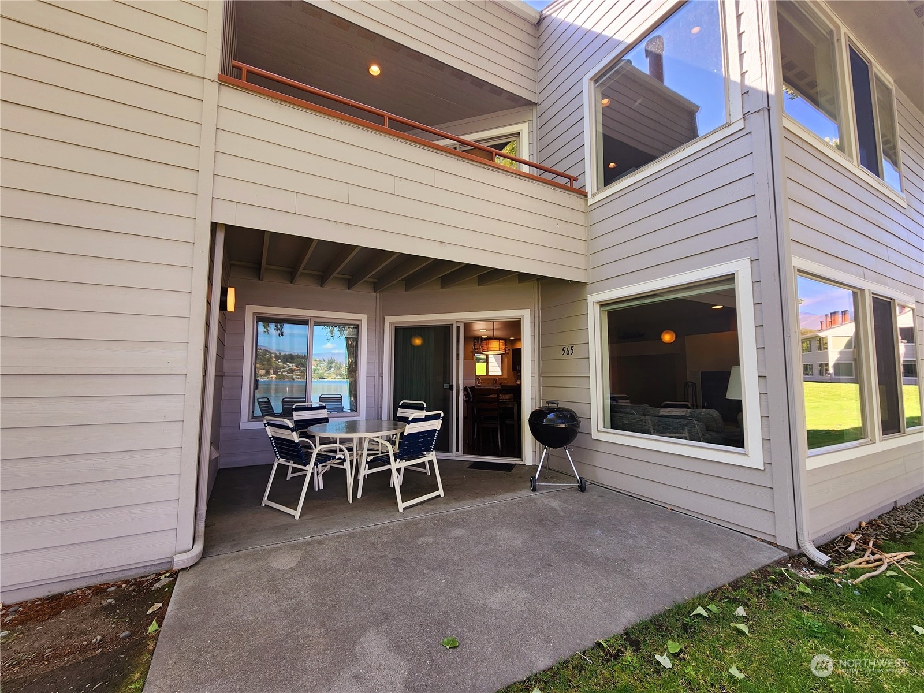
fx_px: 347
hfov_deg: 106.2
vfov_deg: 89.9
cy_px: 346
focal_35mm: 13
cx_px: 462
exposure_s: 1/159
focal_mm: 2.2
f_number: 2.2
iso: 50
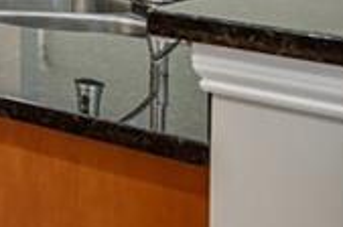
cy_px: -206
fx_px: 922
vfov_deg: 12.6
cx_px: -503
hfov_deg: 13.9
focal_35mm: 97
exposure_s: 1/15
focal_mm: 16
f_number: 4
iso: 400
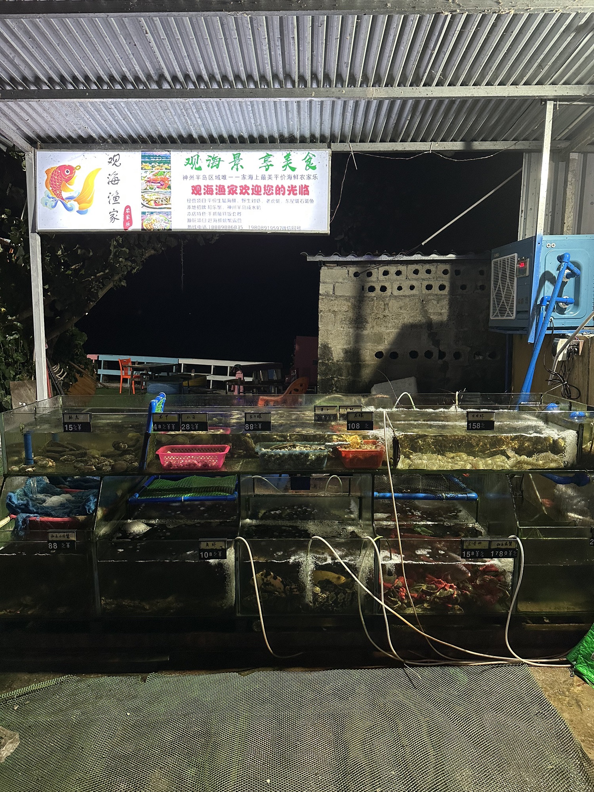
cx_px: 297
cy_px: 396
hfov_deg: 56.8
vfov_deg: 71.6
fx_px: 549
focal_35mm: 24
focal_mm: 6.86
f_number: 1.78
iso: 200
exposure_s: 1/100
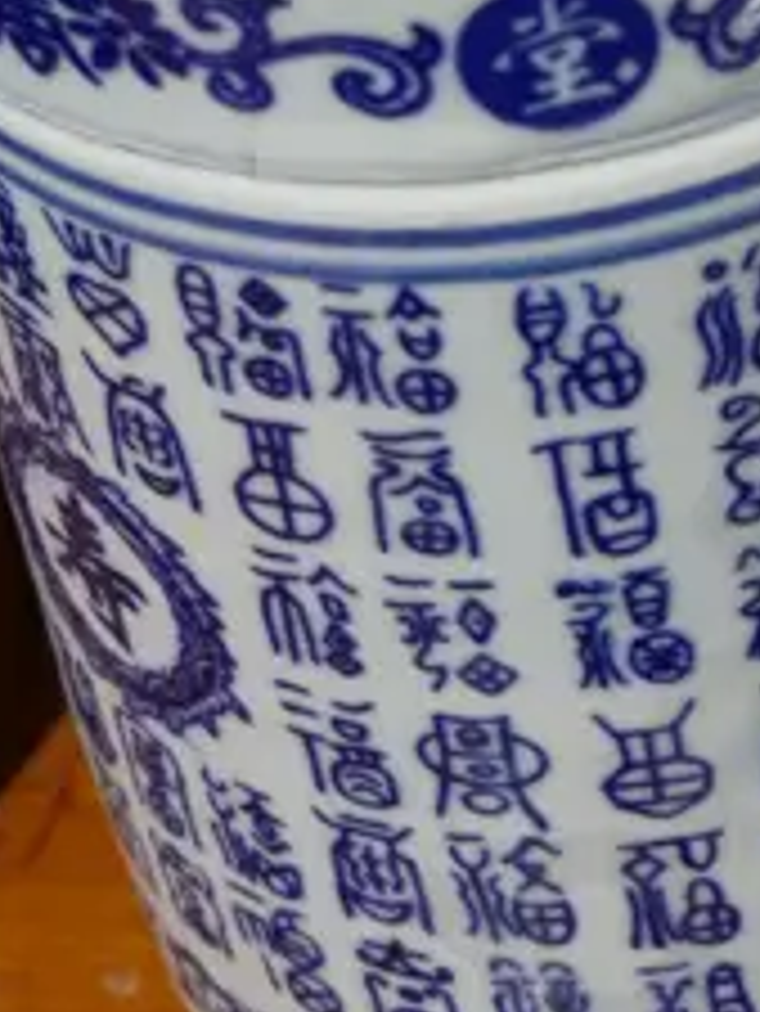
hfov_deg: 6.7
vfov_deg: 9.0
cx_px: 1284
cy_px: 31
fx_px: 6376
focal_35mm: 218
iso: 400
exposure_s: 1/60
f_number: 5.2
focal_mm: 24
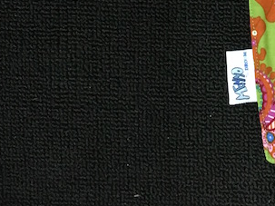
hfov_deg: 17.3
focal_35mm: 98
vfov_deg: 14.3
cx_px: 451
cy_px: -80
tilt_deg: -84.6
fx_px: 778
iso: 200
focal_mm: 4.15
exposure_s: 1/17
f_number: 2.2
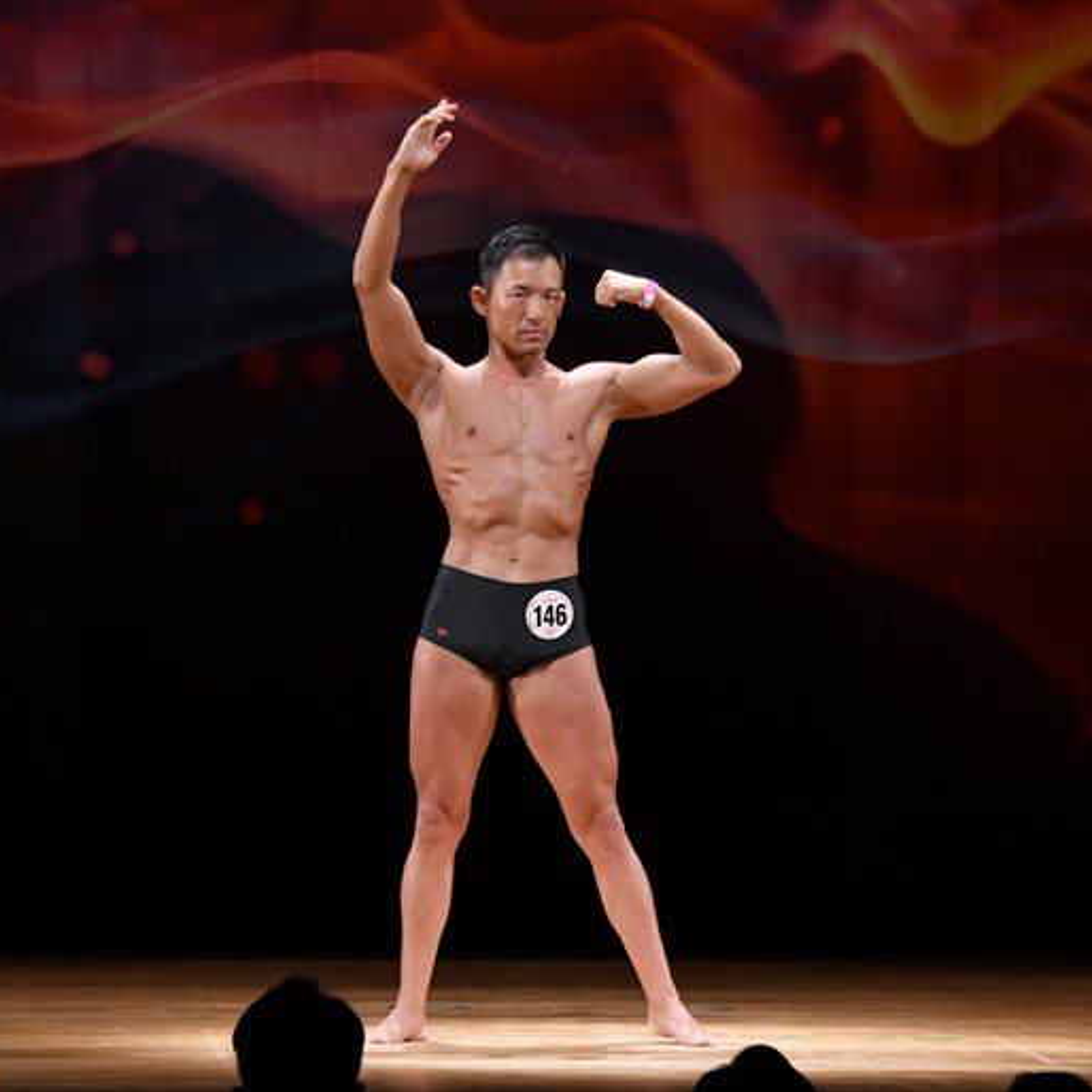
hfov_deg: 6.3
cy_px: 546
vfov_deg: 6.3
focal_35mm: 278
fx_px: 9922
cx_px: 530
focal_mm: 145
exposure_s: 1/400
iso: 3200
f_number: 5.6
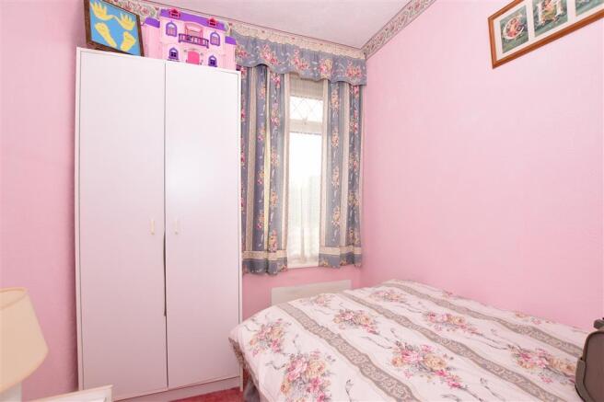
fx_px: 252
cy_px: 201
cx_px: 302
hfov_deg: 100.4
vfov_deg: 77.3
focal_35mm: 15
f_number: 8
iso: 400
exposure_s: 1/200
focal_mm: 10
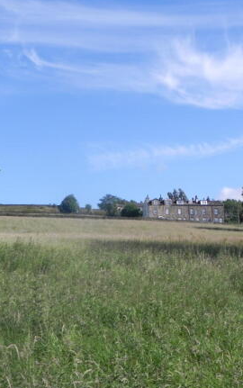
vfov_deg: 38.2
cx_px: 160
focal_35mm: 53
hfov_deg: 24.3
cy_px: 194
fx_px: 561
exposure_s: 1/2000
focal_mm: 6.6
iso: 182
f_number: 3.2
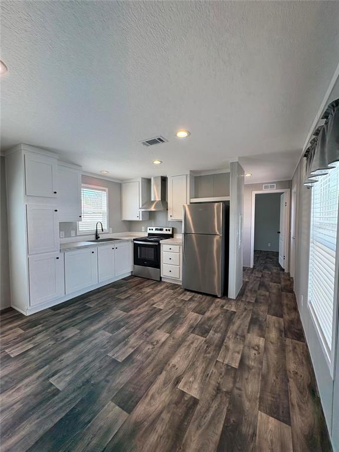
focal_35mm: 14
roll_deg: -0.2
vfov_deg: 102.1
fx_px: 183
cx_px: 170
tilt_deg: -2.3
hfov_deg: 85.7
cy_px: 226
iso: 80
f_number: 2.2
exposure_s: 1/133
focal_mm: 2.22
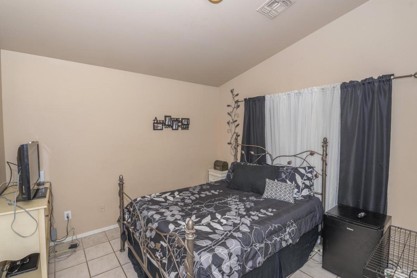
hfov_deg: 96.6
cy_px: 137
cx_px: 198
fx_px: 185
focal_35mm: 16
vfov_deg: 73.8
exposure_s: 1/50
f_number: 5
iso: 320
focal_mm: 15
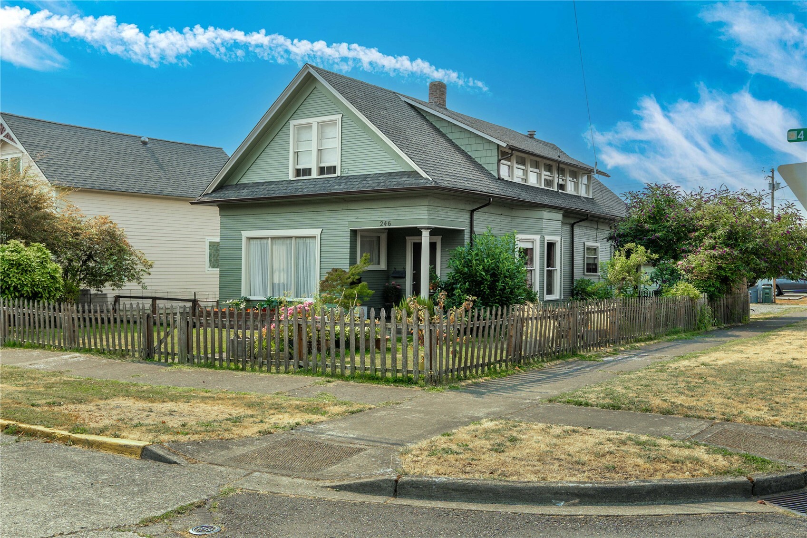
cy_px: 269
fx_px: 538
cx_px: 404
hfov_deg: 73.7
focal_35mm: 24
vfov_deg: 53.1
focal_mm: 24
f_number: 7.1
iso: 100
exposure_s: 1/320
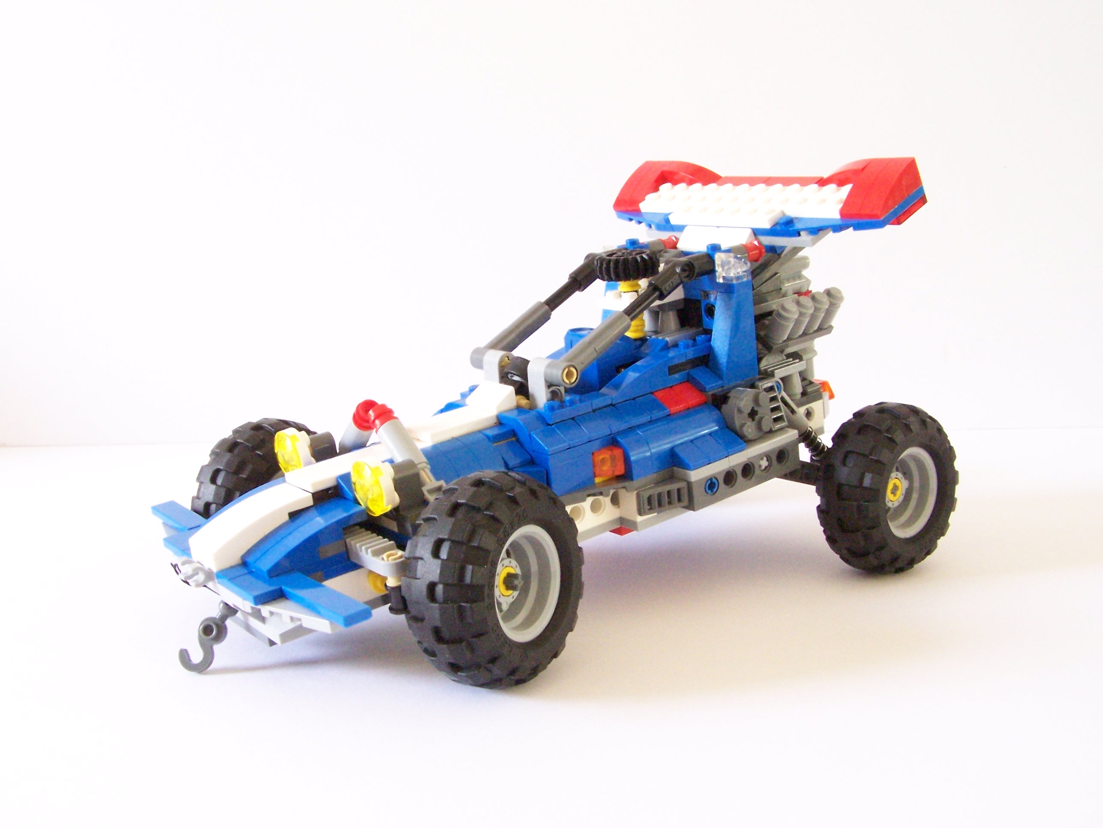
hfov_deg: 49.0
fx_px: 1211
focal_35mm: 38
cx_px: 552
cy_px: 414
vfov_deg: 37.7
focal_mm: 6.3
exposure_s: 1/15
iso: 400
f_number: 6.3
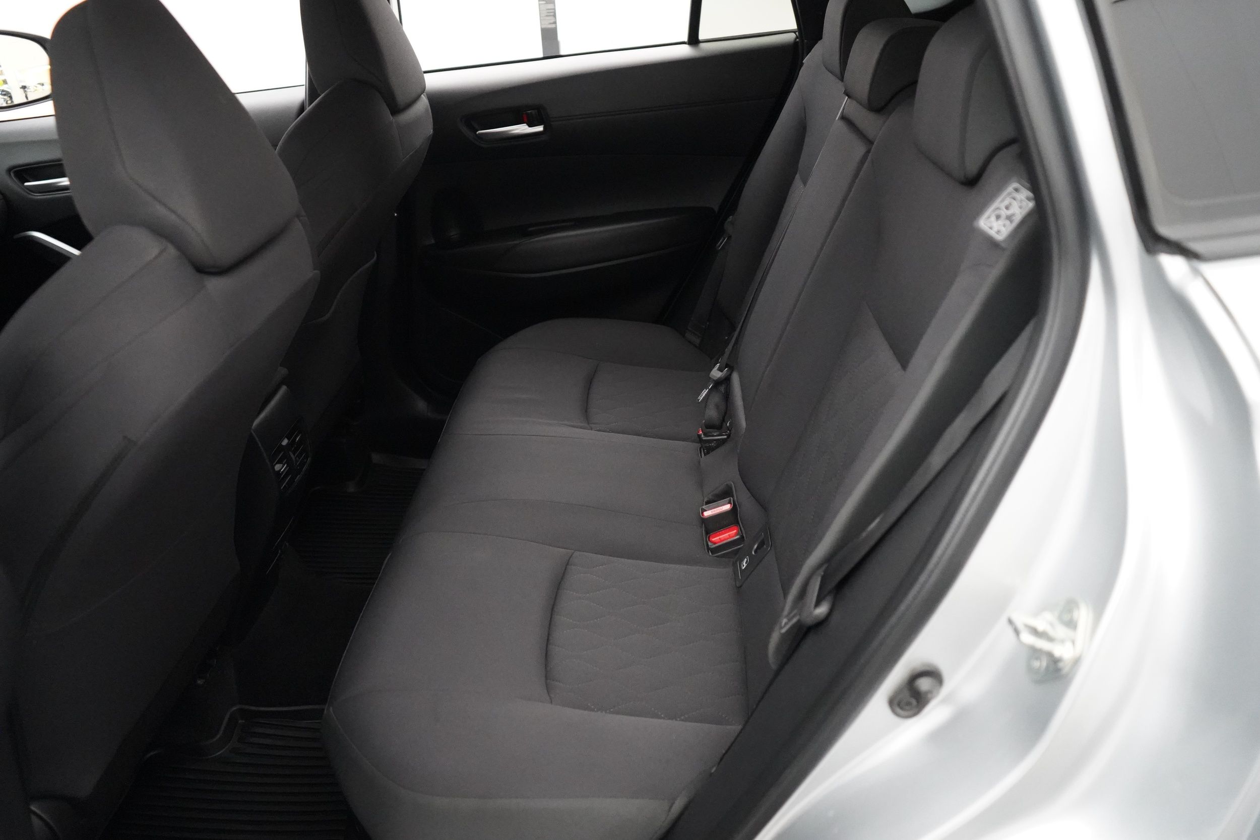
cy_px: 420
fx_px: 980
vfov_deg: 46.4
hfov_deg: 65.5
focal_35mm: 28
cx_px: 630
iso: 12800
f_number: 3.5
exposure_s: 1/125
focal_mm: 28
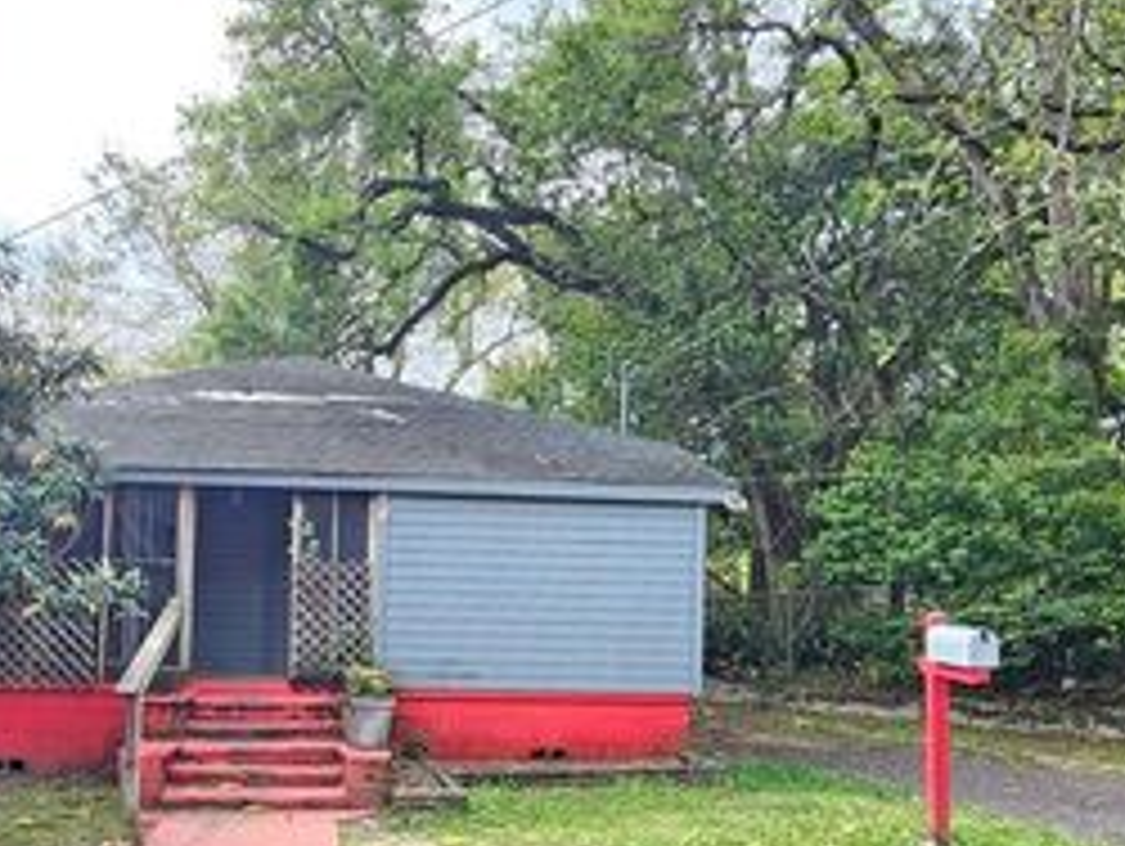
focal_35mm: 26
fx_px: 846
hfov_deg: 65.3
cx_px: 364
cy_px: 637
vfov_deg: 50.9
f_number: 2.2
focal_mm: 2.2
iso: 50
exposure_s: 1/310
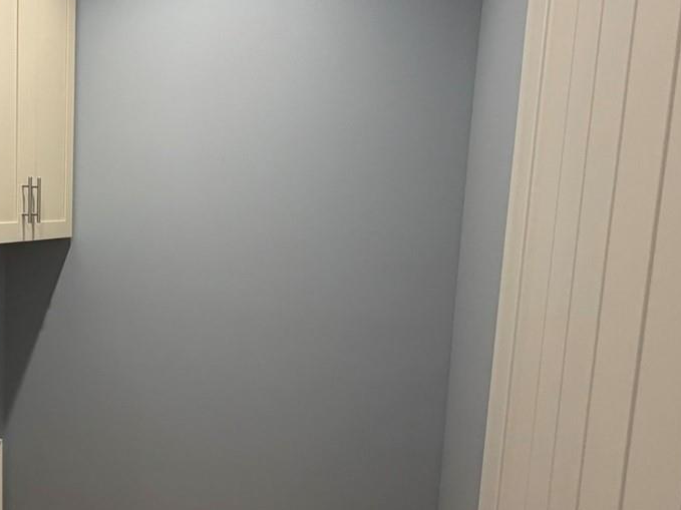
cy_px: 281
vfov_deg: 42.9
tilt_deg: -6.8
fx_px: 649
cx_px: 65
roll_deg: -0.5
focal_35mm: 33
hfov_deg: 49.2
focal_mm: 2.22
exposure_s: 1/60
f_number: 2.2
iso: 200
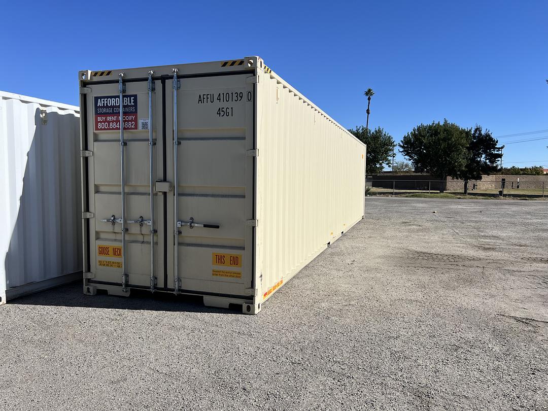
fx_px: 412
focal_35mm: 26
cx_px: 274
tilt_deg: -1.4
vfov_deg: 53.1
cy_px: 206
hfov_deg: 67.3
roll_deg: -1.9
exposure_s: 1/6579
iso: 50
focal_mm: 5.7
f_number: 1.5
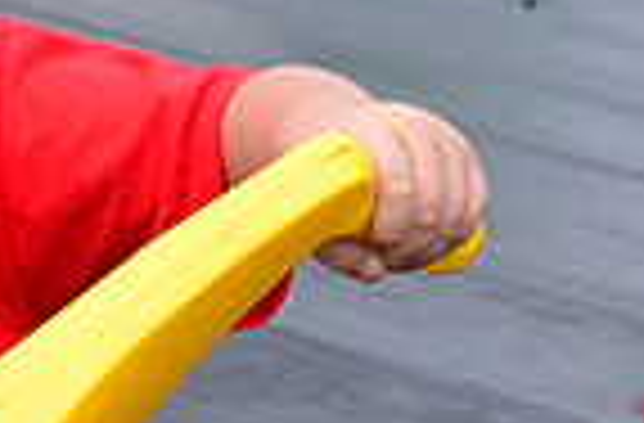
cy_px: 770
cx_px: 221
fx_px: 11417
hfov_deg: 3.2
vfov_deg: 2.1
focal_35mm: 641
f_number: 7.1
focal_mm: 105
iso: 1000
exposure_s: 1/800
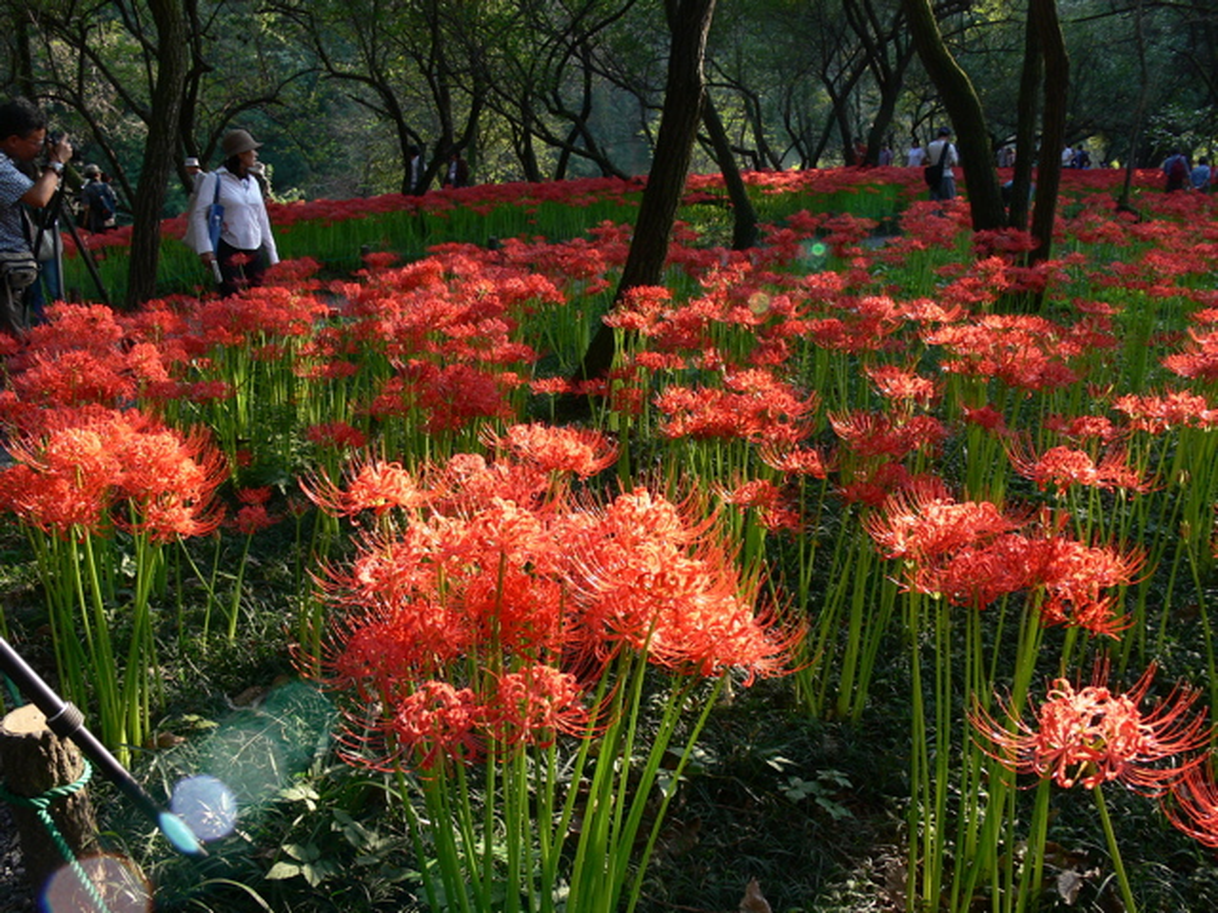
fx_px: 1232
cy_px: 456
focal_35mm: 35
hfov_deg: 52.6
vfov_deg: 40.7
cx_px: 609
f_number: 4
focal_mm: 7.4
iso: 80
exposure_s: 1/60
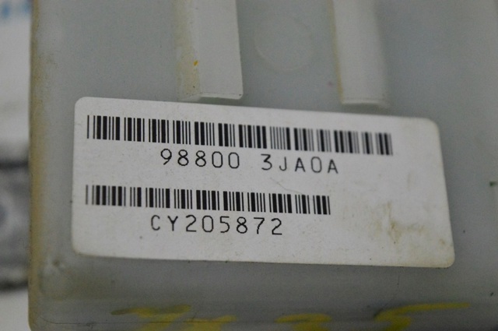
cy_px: 166
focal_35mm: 82
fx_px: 1140
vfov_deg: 16.5
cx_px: 249
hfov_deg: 24.6
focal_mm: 55
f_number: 5.6
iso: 6400
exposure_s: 1/1000
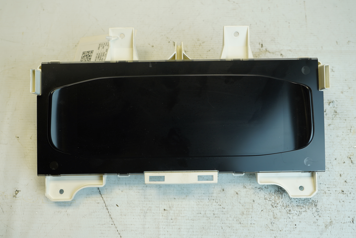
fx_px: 356
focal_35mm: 36
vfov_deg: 36.9
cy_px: 119
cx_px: 178
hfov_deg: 53.1
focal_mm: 24
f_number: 4
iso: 125
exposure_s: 1/60
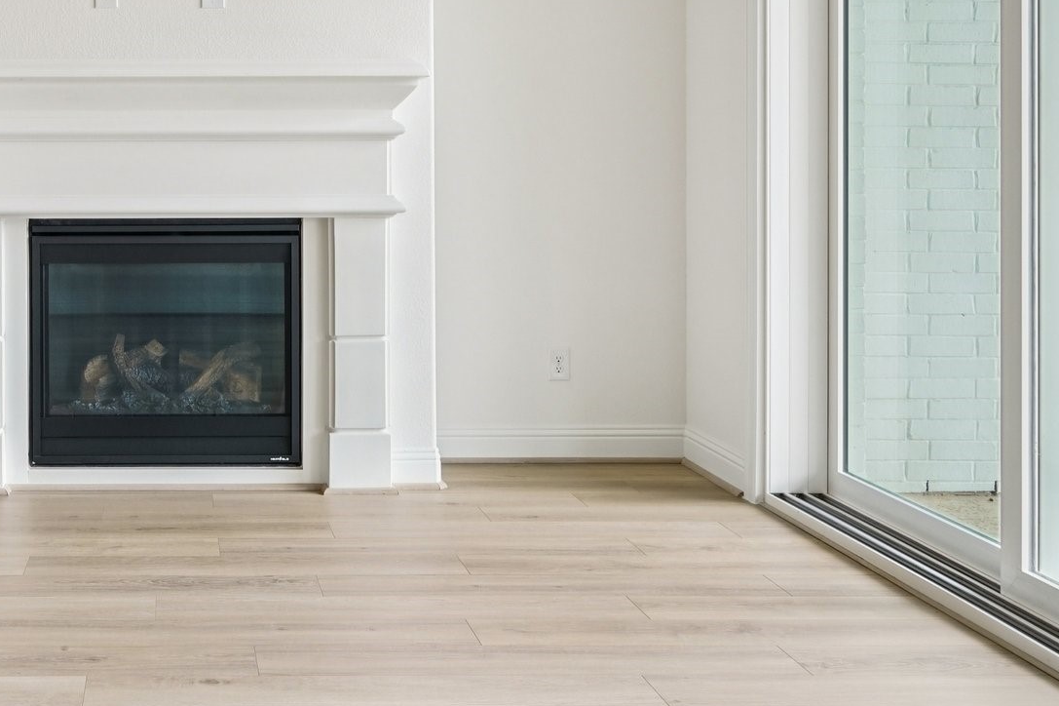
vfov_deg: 27.1
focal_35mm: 49
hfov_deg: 38.3
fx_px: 1441
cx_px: 163
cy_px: 173
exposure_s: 1/200
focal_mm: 26
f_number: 8
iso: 500
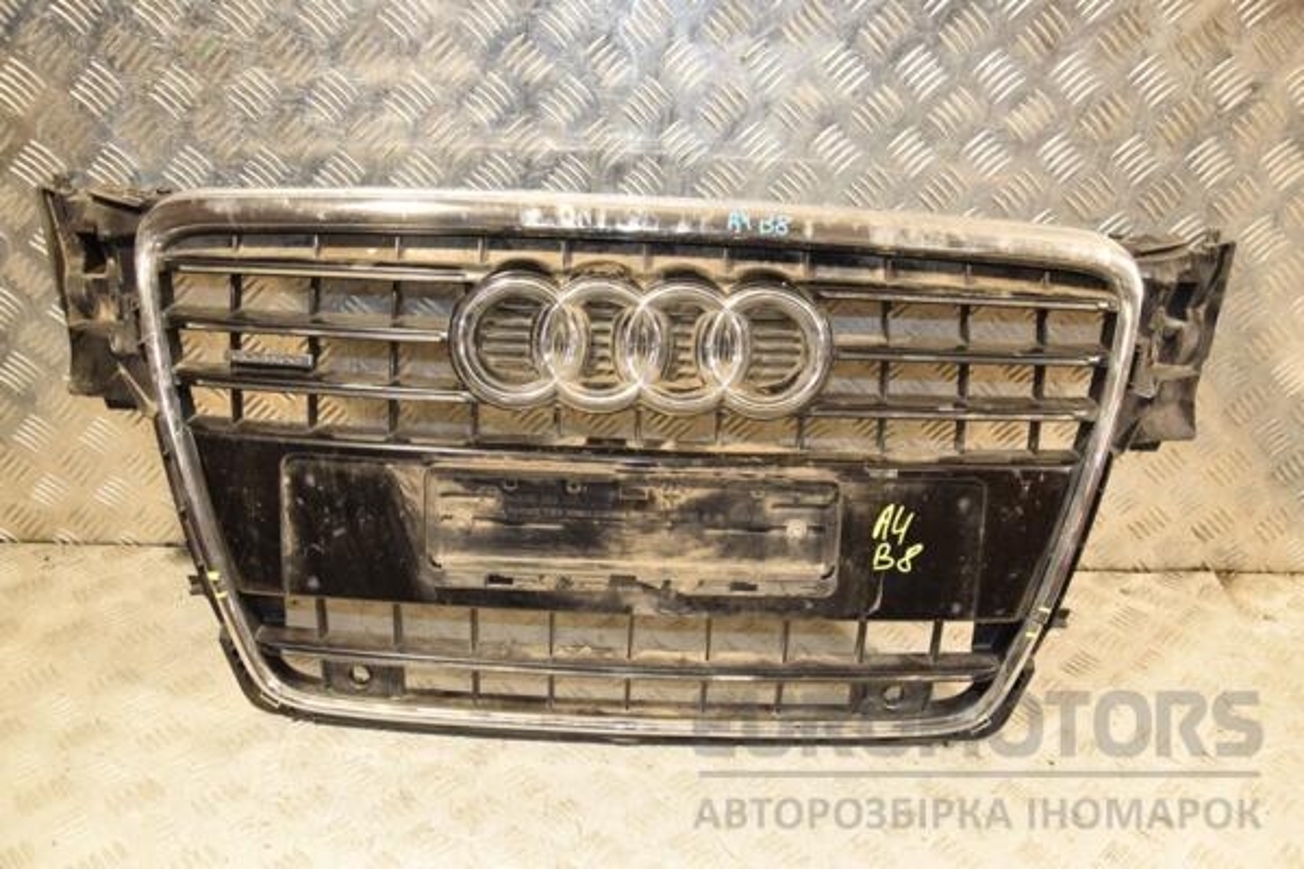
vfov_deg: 40.0
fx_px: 1195
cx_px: 652
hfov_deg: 57.2
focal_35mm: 33
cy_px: 434
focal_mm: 22
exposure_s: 1/200
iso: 800
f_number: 5
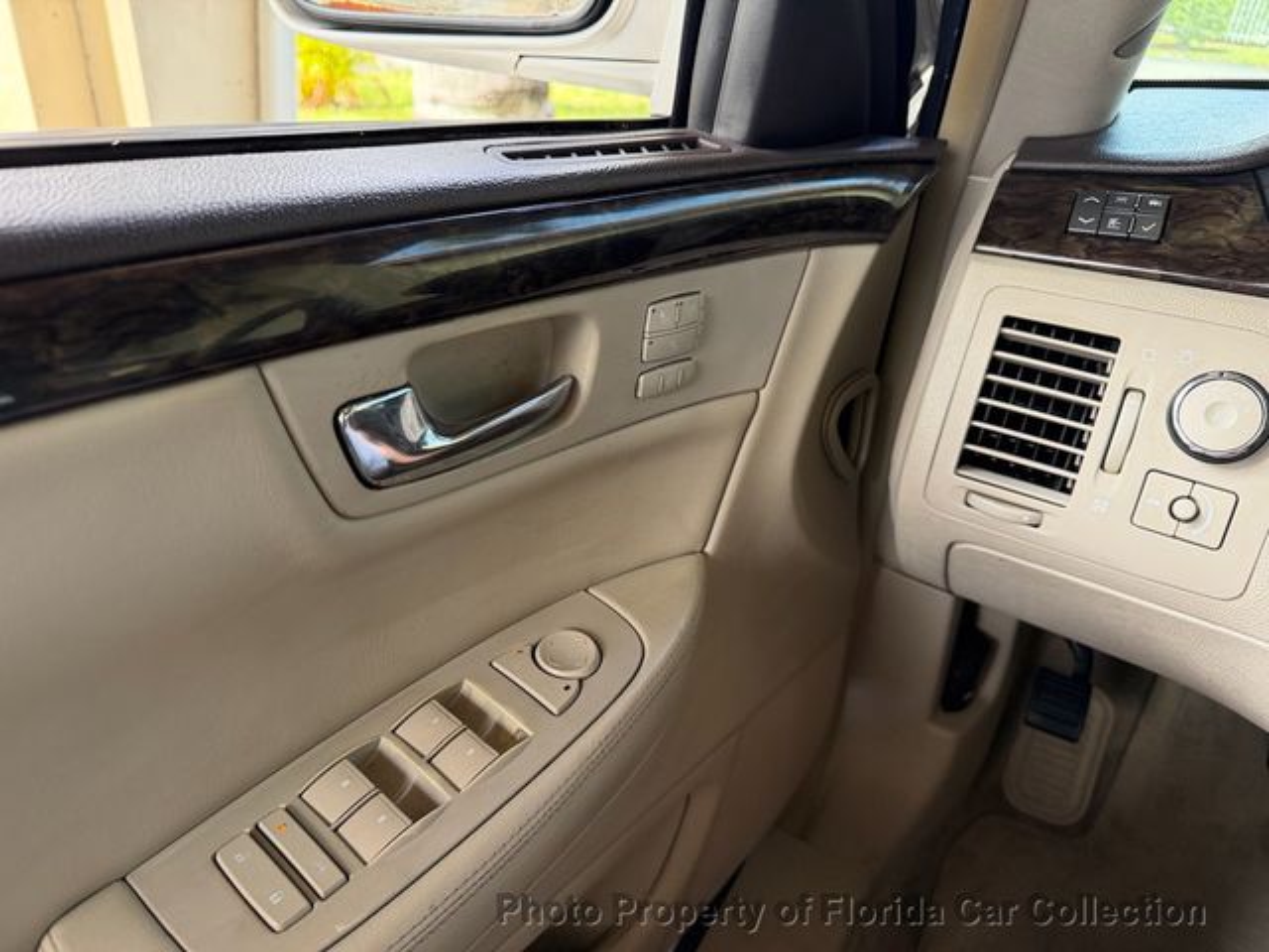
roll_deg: -3.9
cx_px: 634
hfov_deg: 71.6
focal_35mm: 24
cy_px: 476
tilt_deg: -30.1
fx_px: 880
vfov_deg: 56.8
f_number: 1.78
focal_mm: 6.76
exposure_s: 1/189
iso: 200
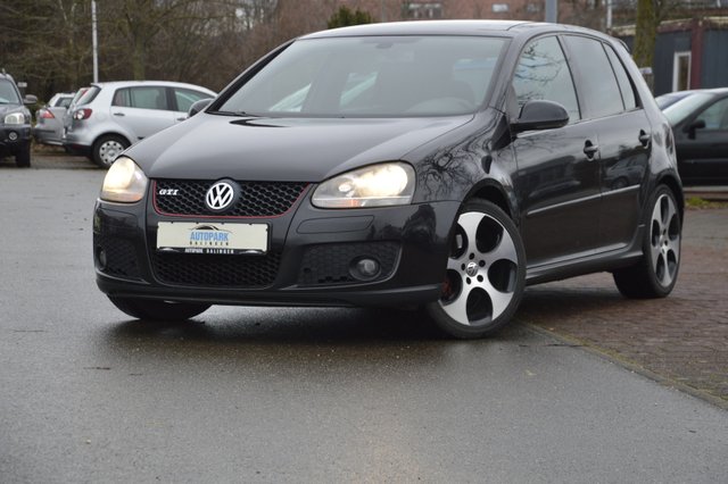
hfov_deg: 18.2
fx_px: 2274
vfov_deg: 12.2
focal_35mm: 112
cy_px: 242
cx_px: 364
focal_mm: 75
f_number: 5.3
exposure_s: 1/125
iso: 400
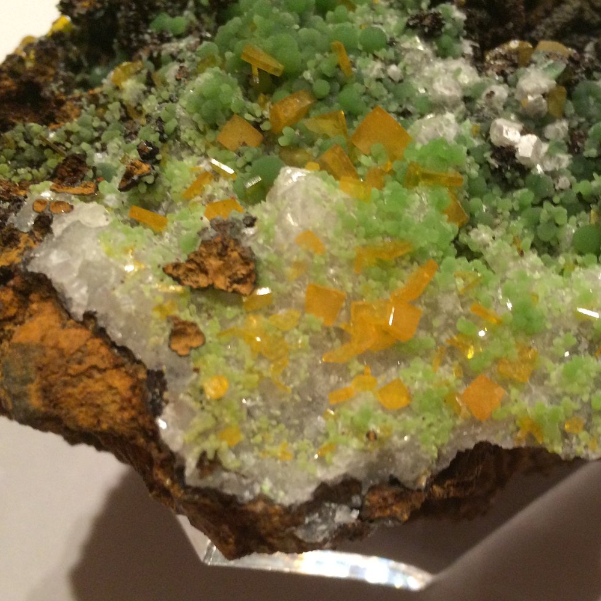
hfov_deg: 40.5
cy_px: 337
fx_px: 805
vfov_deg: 40.9
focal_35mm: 41
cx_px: 392
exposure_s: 1/24
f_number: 2.2
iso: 320
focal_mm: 4.15
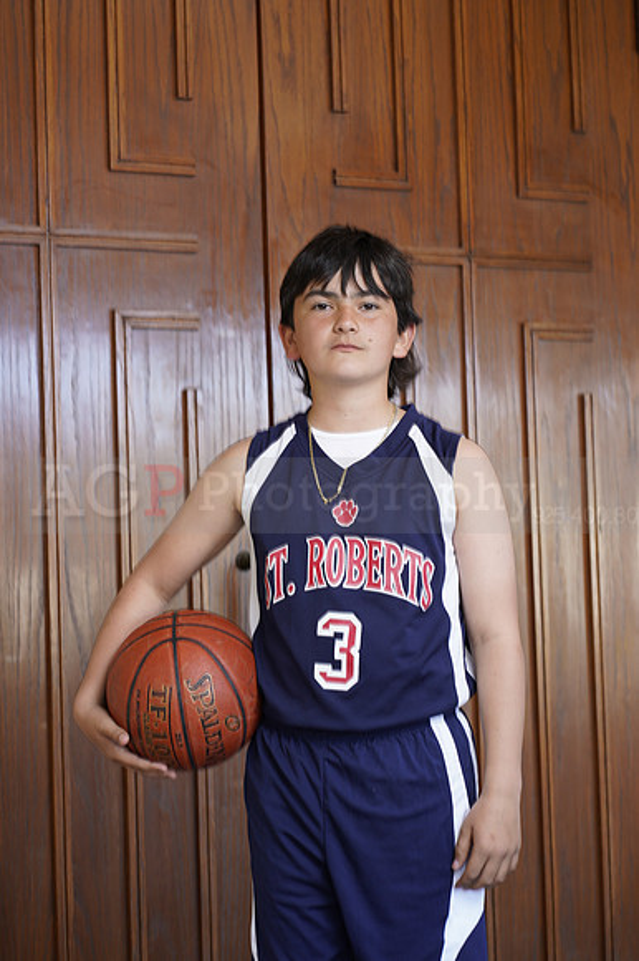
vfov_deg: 23.9
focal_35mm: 85
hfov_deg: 16.1
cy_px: 480
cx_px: 320
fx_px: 2266
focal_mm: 85
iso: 200
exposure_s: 1/40
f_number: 5.6
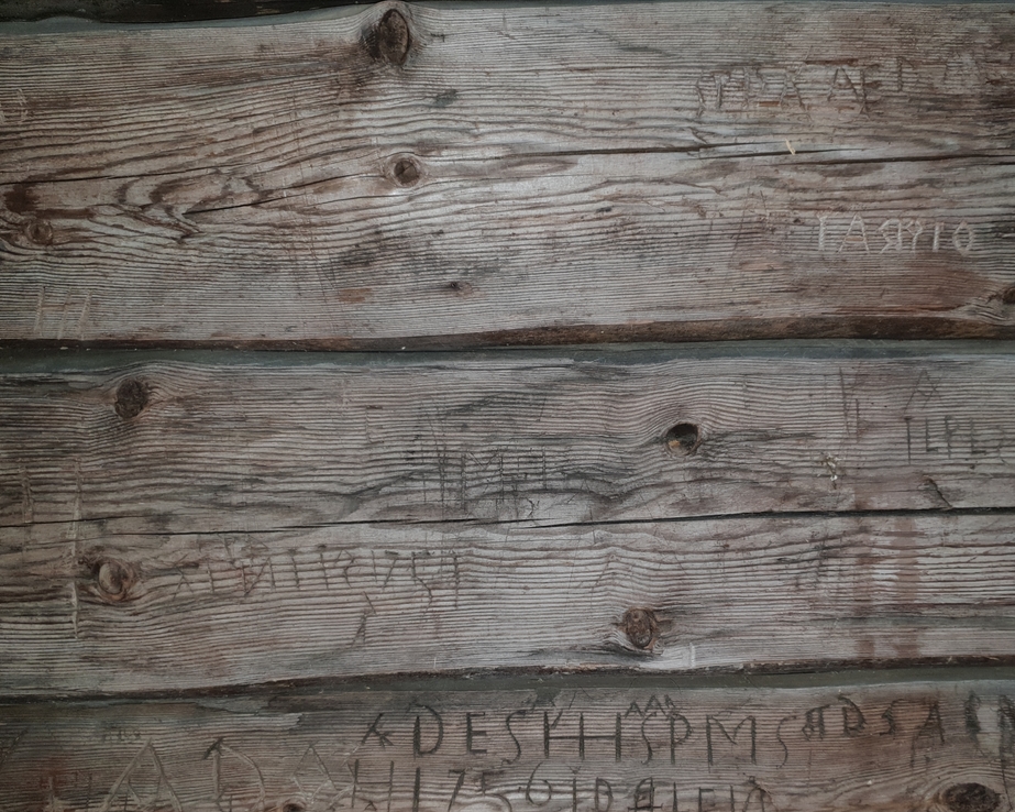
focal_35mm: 33
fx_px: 991
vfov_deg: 44.3
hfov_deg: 54.2
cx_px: 537
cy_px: 494
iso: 80
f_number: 1.5
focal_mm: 4.3
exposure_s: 1/50
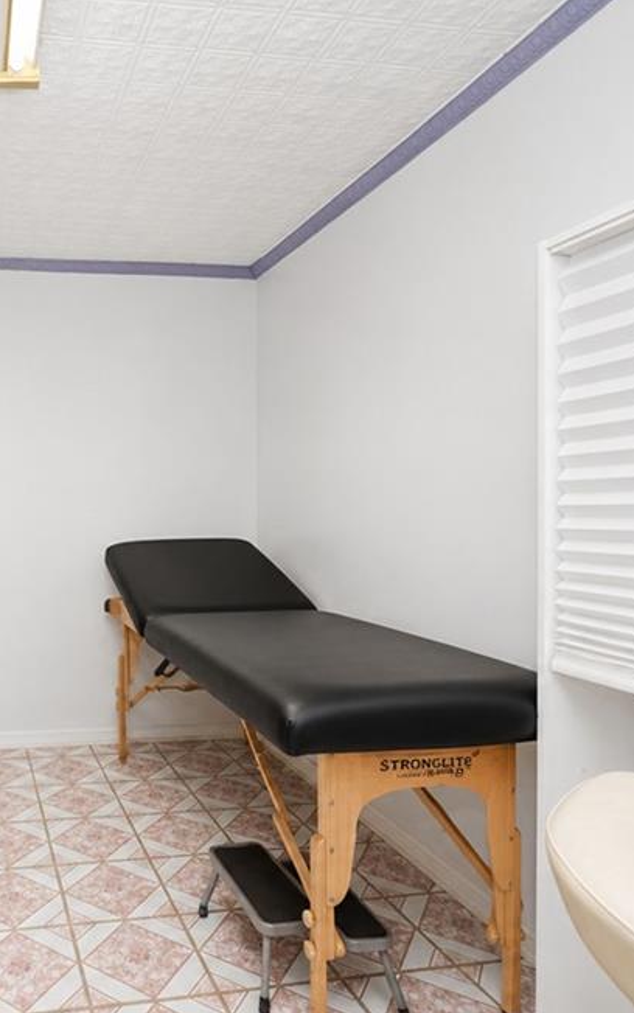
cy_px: 502
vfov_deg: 74.8
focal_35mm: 24
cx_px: 48
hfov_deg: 45.6
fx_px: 663
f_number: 8
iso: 1600
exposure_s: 1/80
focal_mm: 10
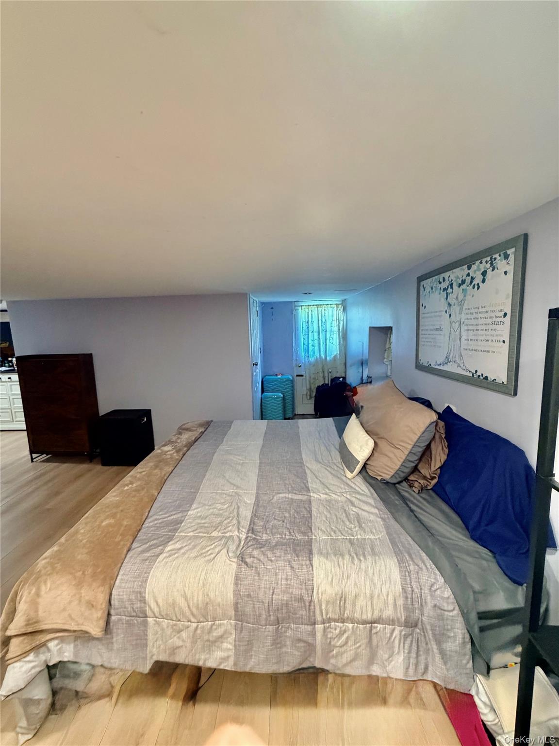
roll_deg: +1.0
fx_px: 301
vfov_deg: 102.1
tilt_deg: -7.8
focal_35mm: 14
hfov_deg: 85.7
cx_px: 280
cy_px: 373
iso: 400
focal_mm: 2.22
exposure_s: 1/60
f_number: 2.2
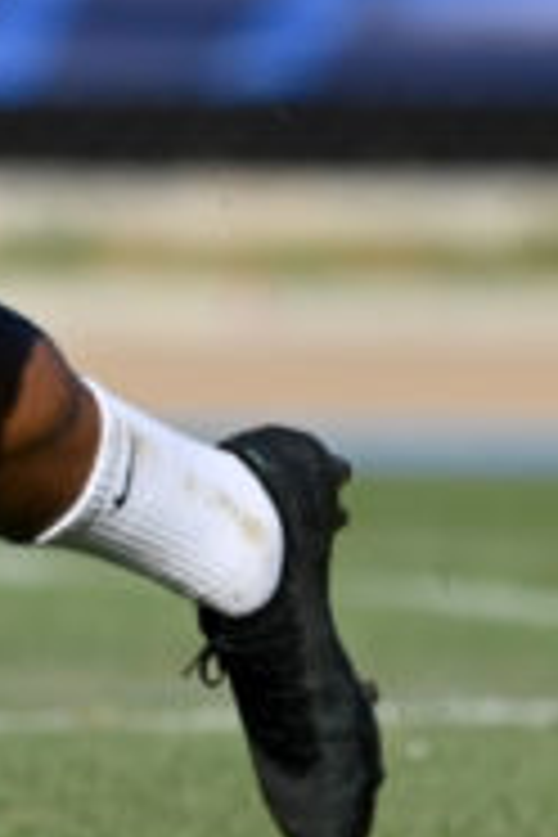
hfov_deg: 0.6
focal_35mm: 2200
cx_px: -1278
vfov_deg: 0.9
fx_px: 51146
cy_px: -241
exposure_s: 1/2000
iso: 250
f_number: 5.6
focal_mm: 400
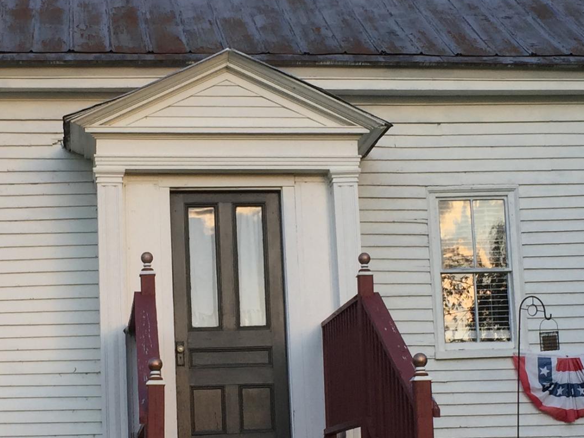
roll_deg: +1.3
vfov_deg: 17.7
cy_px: 307
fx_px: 1400
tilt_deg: +7.9
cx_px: 254
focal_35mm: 83
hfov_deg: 23.5
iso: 32
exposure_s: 1/306
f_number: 2.2
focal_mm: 4.15
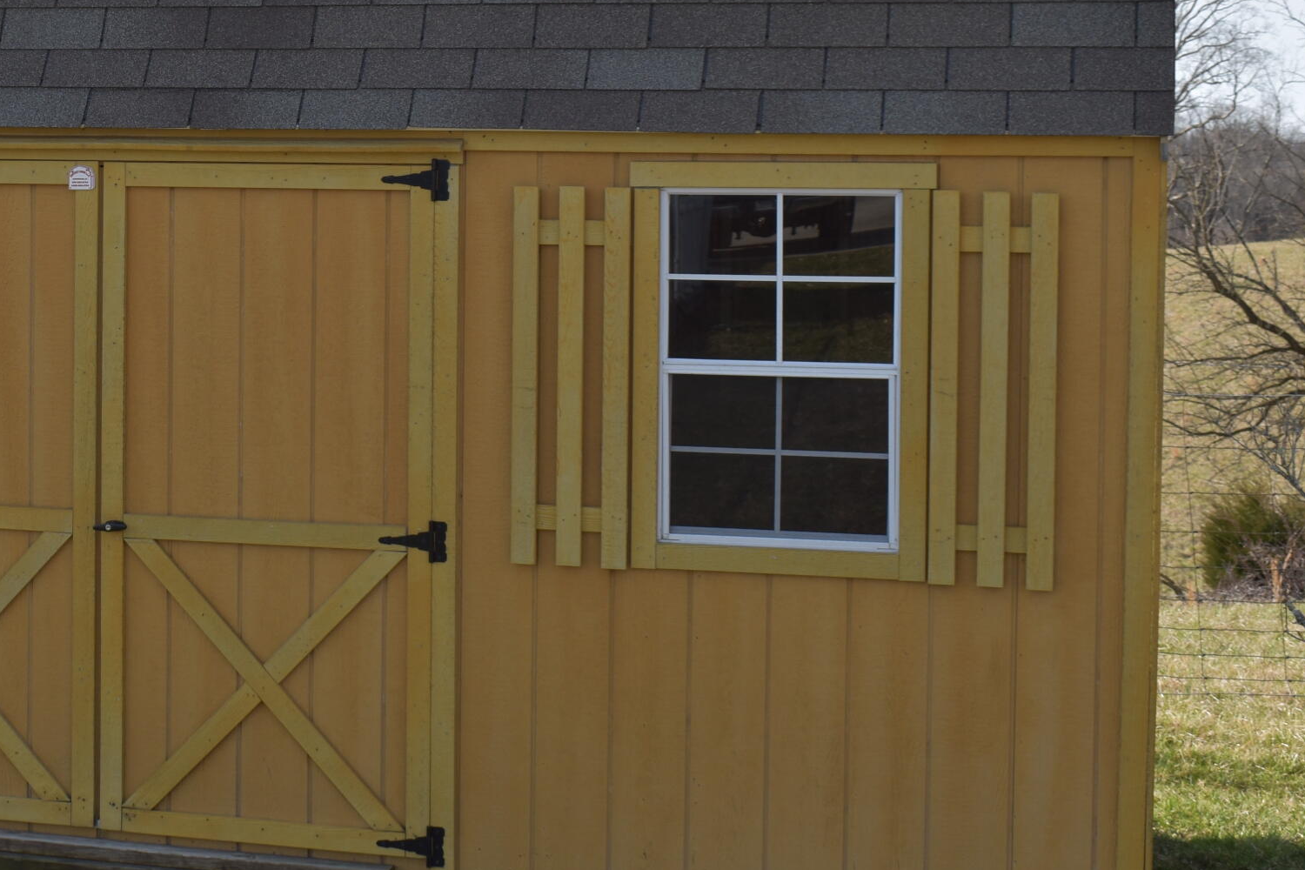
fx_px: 2719
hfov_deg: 26.2
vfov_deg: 18.1
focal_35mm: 75
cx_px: 172
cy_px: 206
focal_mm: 25
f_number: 9
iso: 100
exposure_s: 1/200
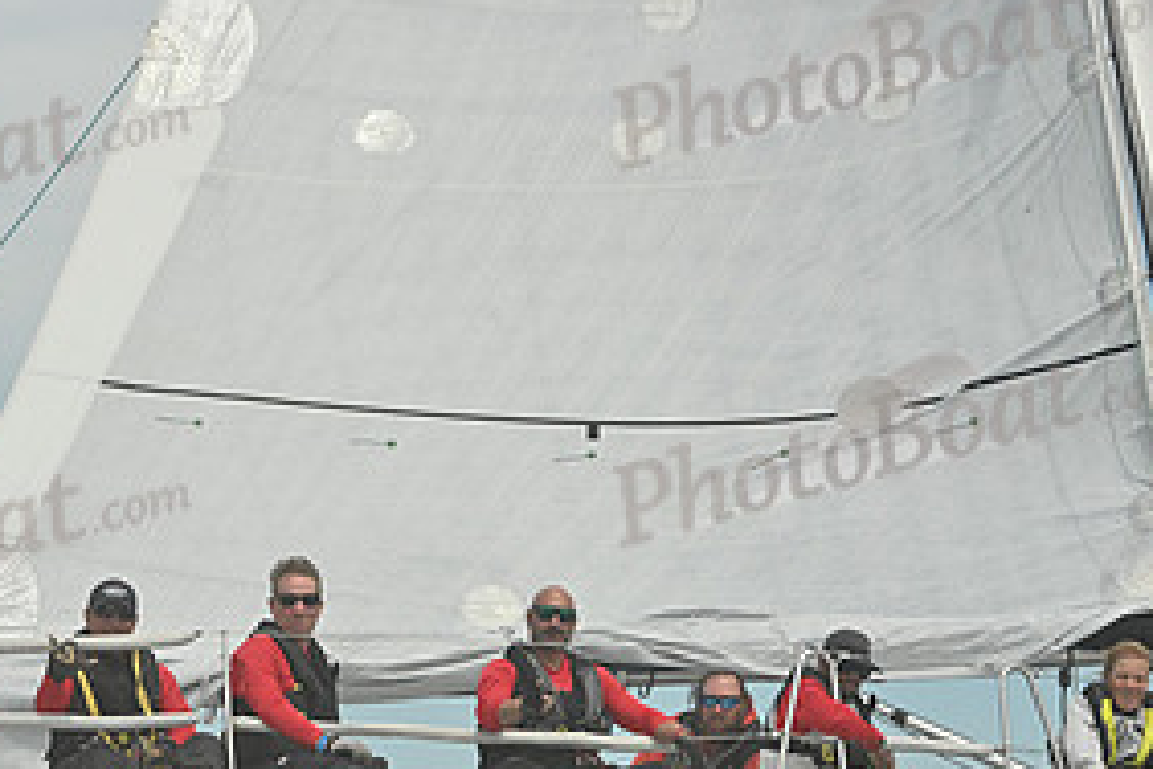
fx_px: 4612
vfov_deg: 9.5
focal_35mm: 144
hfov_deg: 14.2
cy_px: 710
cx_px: 405
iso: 320
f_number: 9
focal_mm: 70
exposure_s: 1/1250
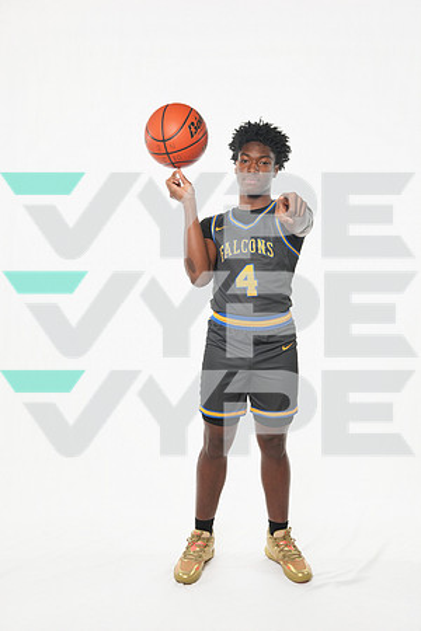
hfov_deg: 35.1
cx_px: 210
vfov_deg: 50.7
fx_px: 667
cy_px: 316
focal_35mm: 38
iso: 500
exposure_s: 1/125
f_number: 7.1
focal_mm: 38
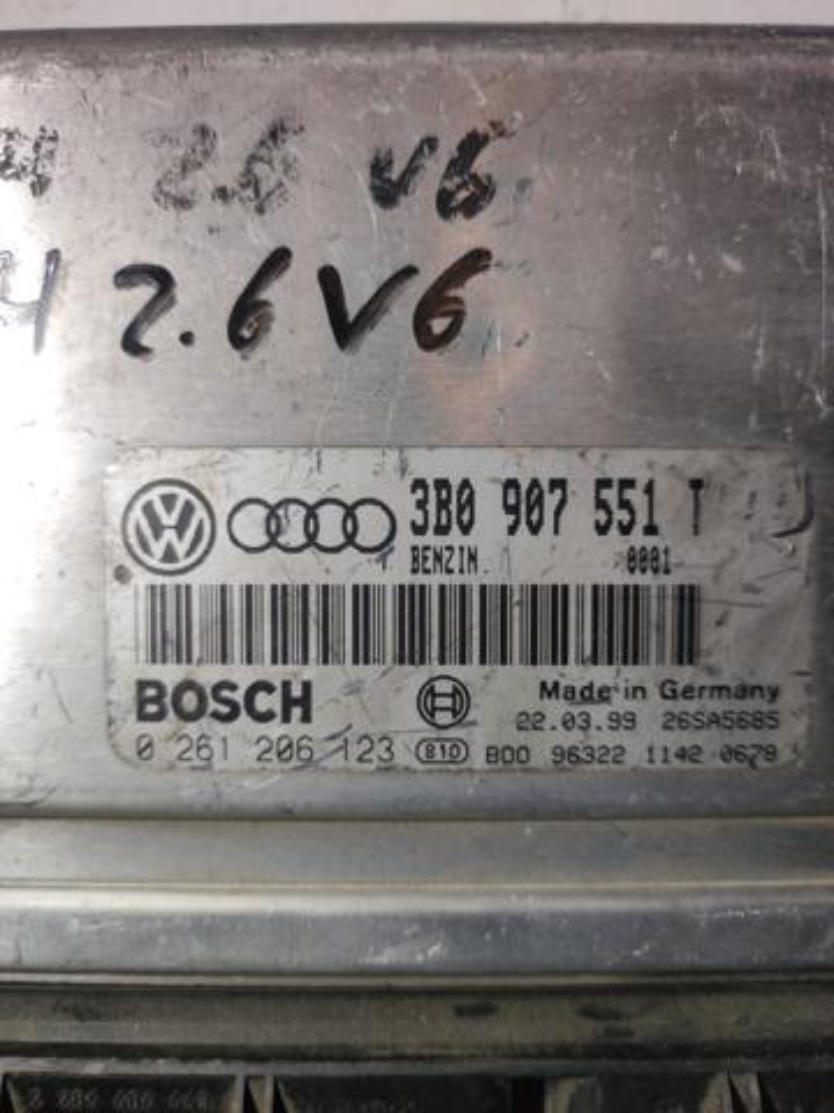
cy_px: 556
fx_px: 803
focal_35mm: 25
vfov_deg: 69.4
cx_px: 417
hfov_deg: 54.9
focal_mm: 4.7
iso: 52
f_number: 1.79
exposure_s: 1/100
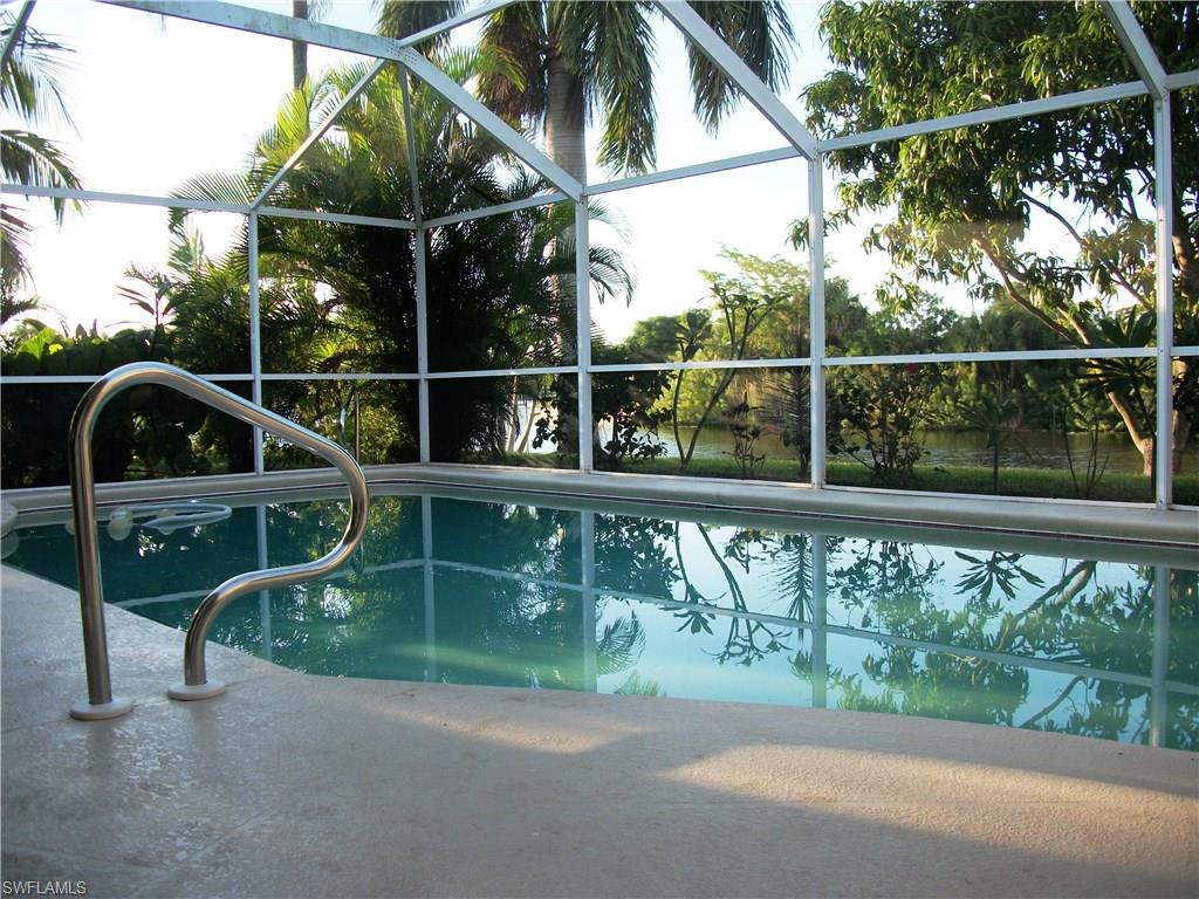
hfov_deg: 56.8
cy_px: 450
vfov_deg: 44.2
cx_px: 600
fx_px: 1108
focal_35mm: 32
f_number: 2.9
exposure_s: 1/160
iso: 80
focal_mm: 5.7
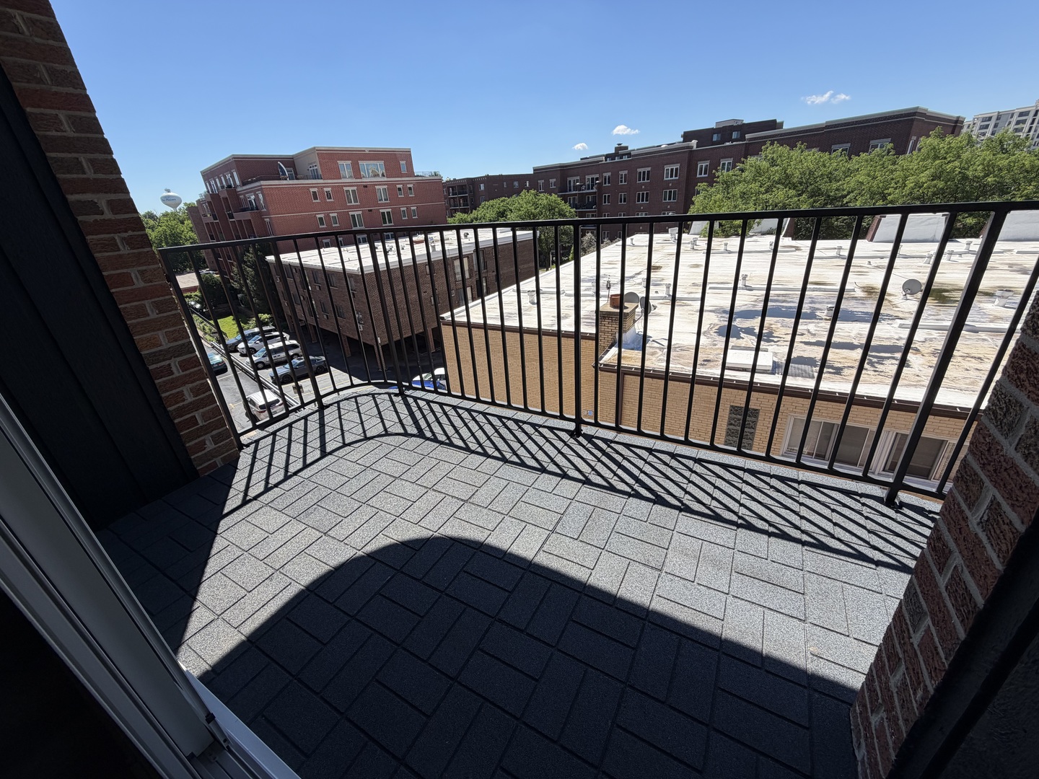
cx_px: 520
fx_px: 420
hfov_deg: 102.1
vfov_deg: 85.7
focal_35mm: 14
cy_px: 390
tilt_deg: -24.7
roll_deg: +4.0
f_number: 2.2
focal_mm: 2.22
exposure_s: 1/770
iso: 25
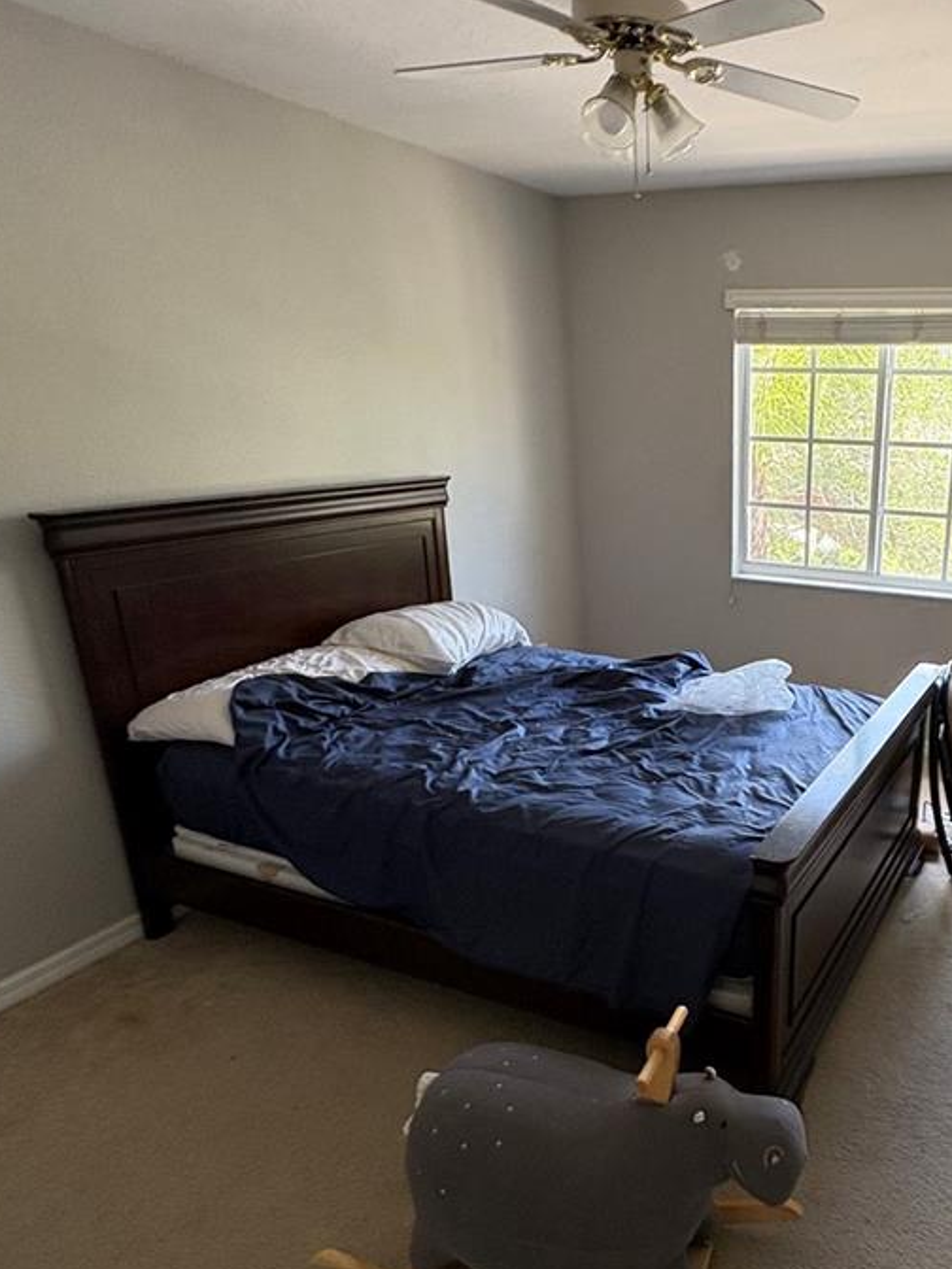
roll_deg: -2.6
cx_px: 763
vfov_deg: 69.1
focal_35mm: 25
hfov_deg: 51.4
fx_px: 917
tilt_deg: -20.1
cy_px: 721
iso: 200
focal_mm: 2.22
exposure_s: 1/99
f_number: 2.2
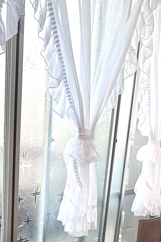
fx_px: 429
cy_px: 268
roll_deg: -6.0
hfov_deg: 21.2
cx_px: 91
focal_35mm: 64
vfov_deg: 28.5
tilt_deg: -20.5
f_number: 1.5
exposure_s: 1/100
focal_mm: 5.7
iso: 125
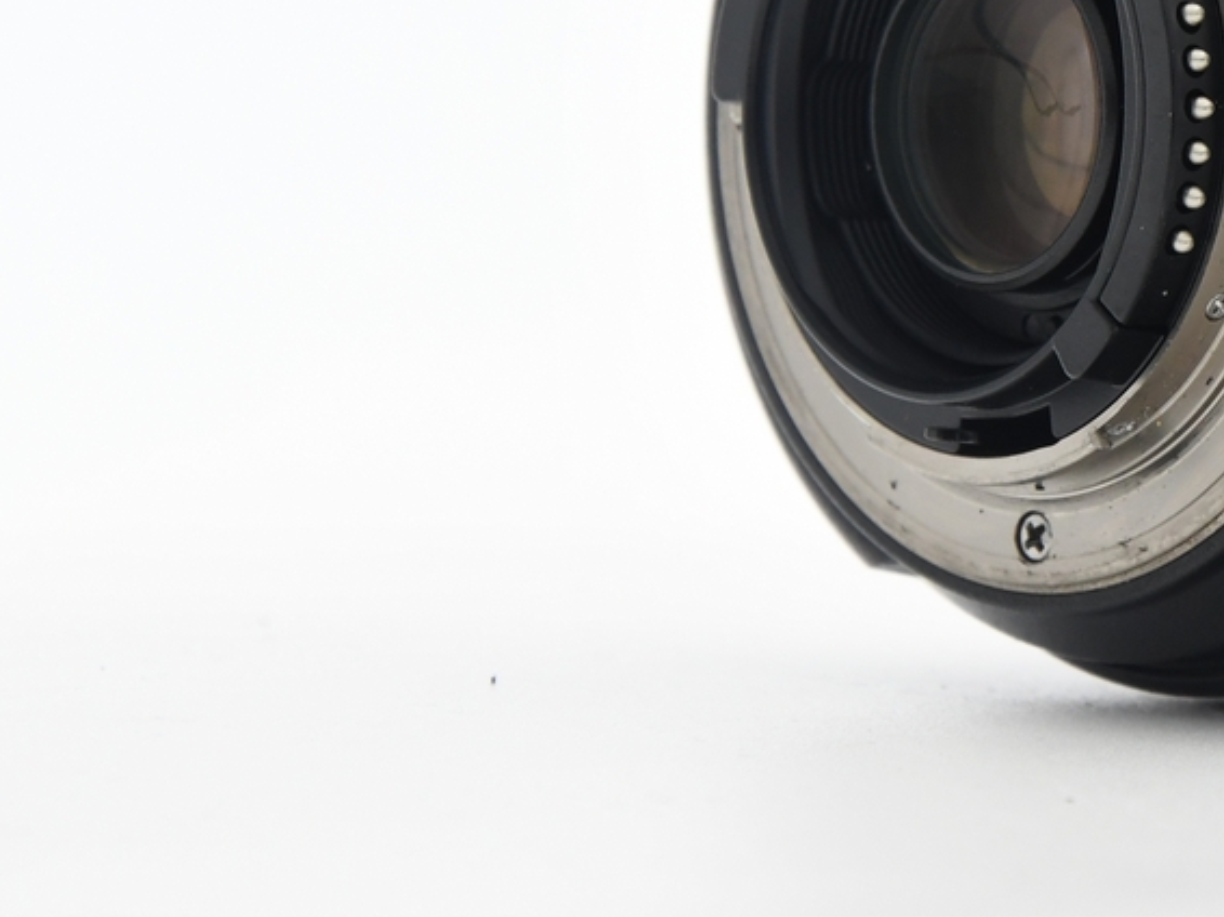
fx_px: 10815
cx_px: 1490
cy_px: 132
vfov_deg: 4.9
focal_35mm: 306
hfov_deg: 6.4
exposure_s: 1/160
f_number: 8
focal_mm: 80
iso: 1000
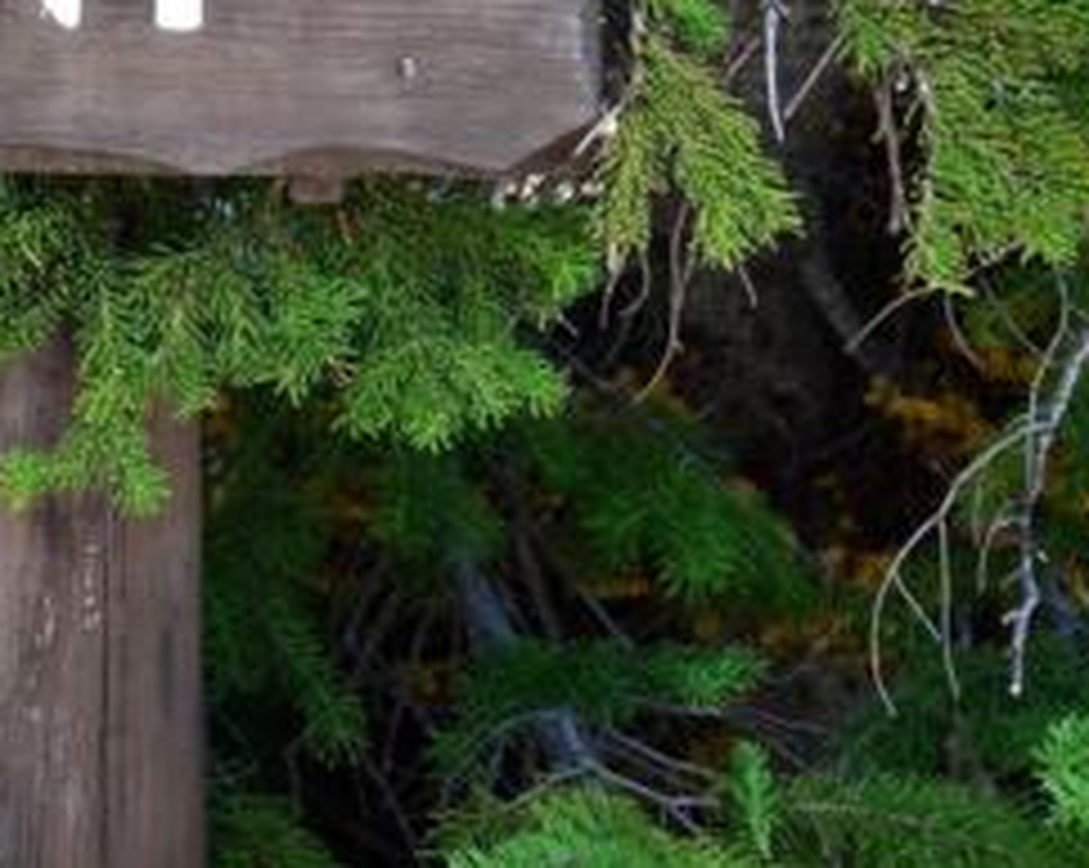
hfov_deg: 16.4
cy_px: -70
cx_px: 72
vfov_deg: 13.1
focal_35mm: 115
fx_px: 3710
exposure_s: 1/125
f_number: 5.6
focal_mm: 31
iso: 200
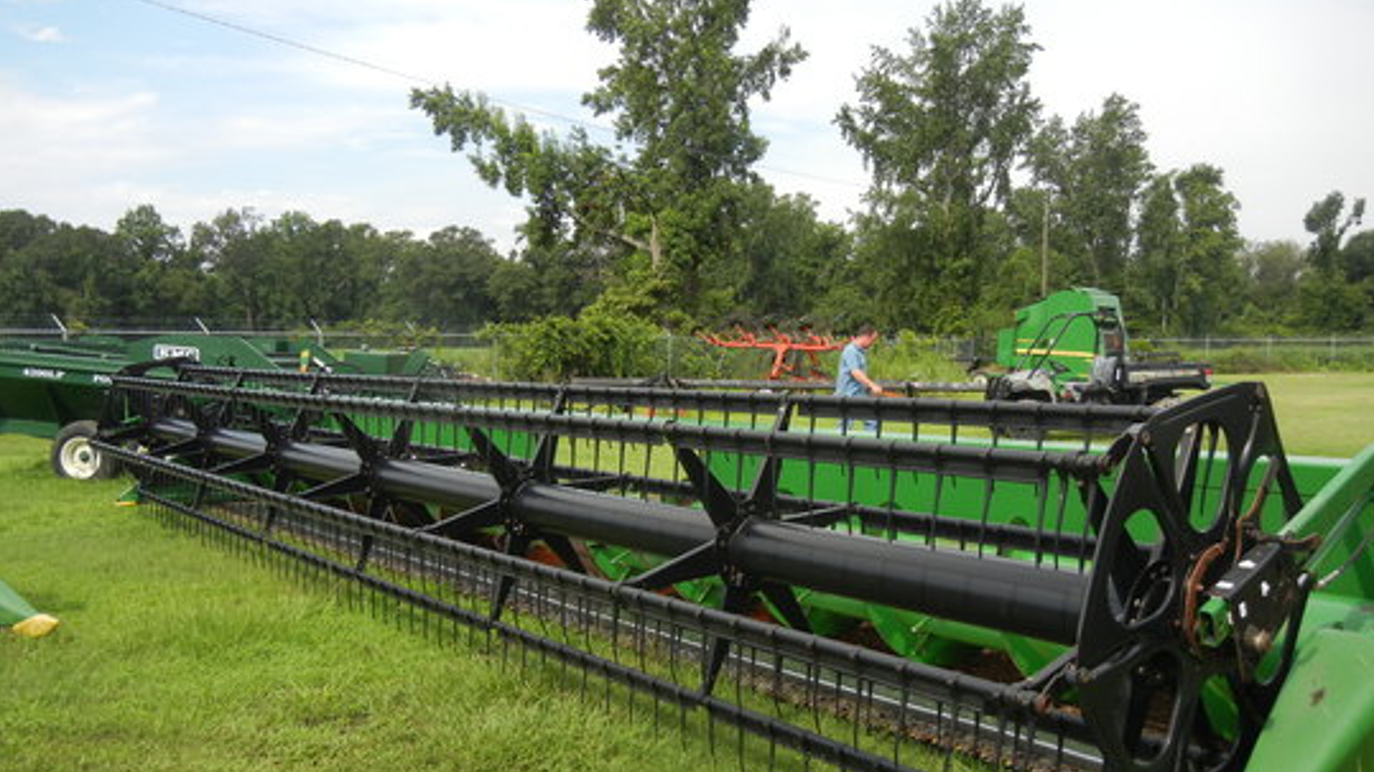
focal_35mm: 33
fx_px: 1202
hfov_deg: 59.5
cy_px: 469
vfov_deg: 35.5
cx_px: 691
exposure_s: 1/772
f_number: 3.5
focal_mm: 5.4
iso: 160
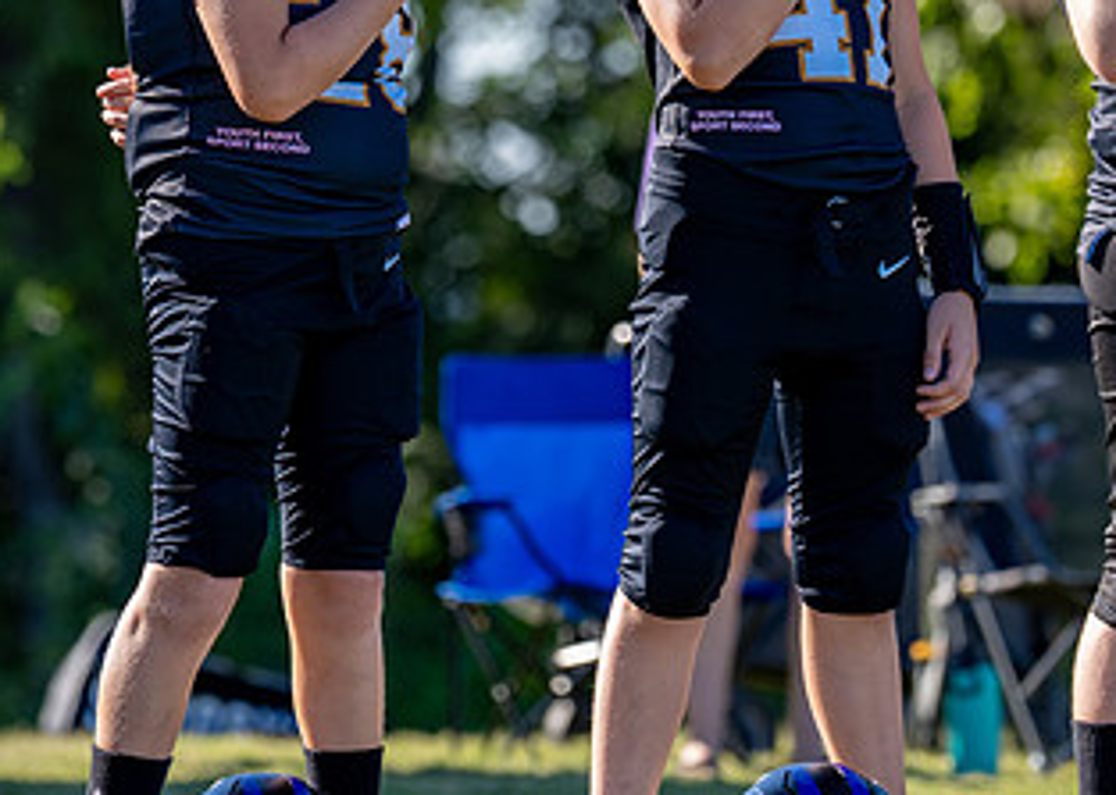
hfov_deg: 6.1
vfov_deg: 4.3
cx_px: 331
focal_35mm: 331
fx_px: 10482
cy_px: 174
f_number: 2.8
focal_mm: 139
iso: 160
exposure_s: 1/1000
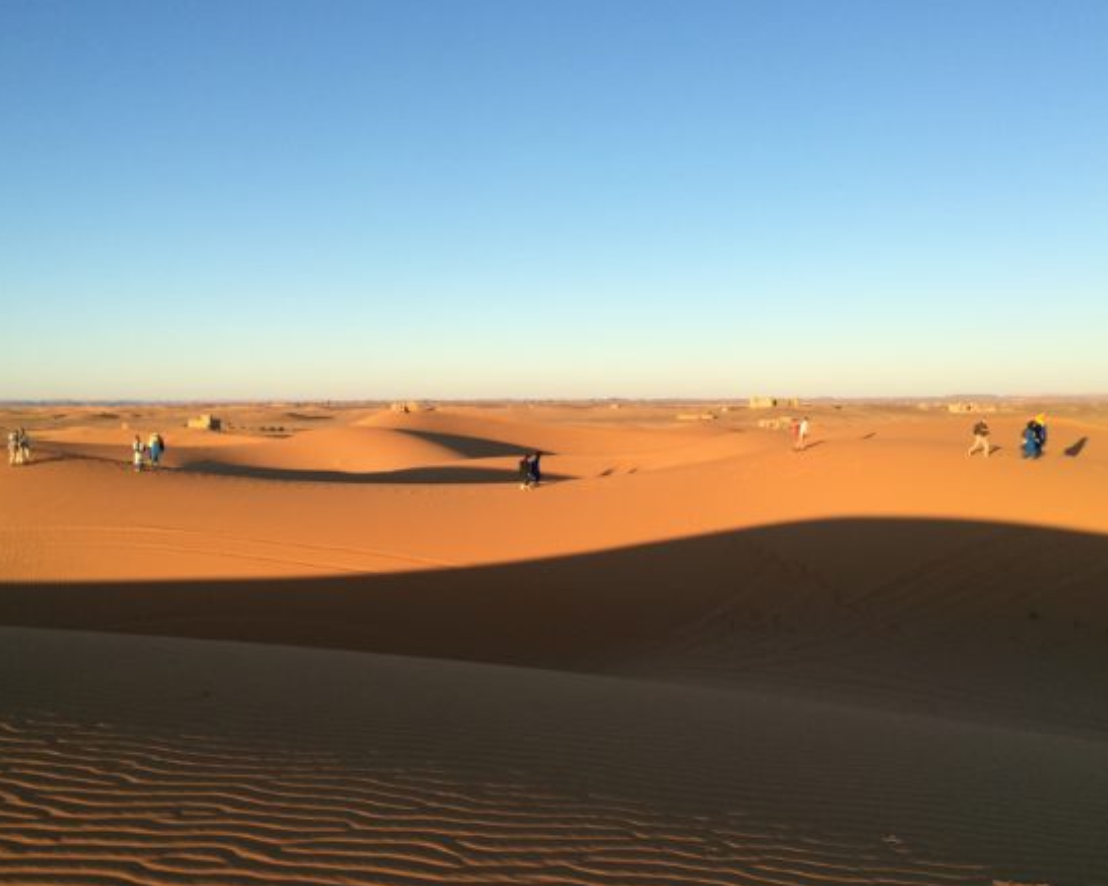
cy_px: 445
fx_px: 1016
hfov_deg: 57.2
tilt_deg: -2.0
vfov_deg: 47.1
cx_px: 532
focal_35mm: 31
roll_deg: -1.0
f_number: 2.2
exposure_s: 1/1080
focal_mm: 4.15
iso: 32
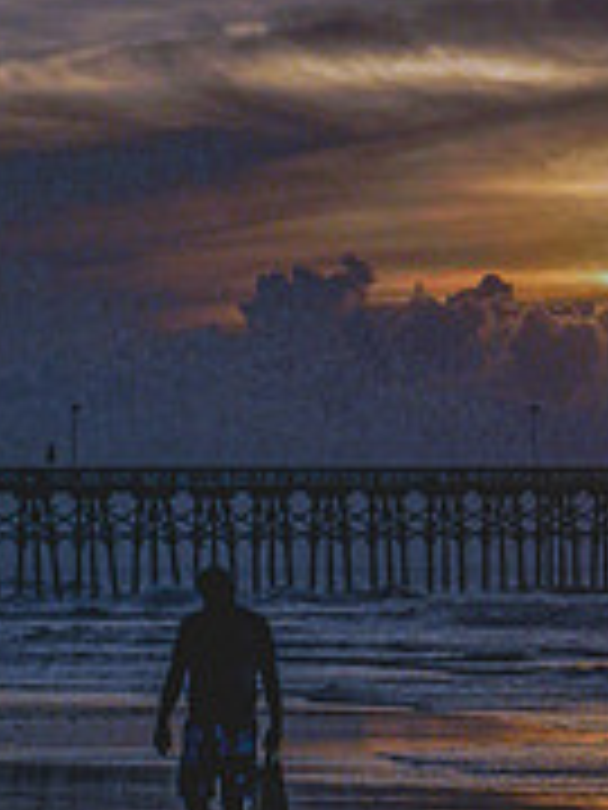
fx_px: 6791
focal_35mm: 290
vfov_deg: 6.8
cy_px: 585
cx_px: 687
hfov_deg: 5.1
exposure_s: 1/648
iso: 160
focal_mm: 20.9
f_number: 9.2
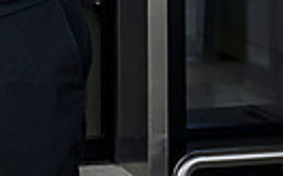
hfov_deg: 8.8
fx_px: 1748
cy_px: -258
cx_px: -266
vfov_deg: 5.5
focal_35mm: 227
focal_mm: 44
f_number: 7.1
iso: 500
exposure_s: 1/160
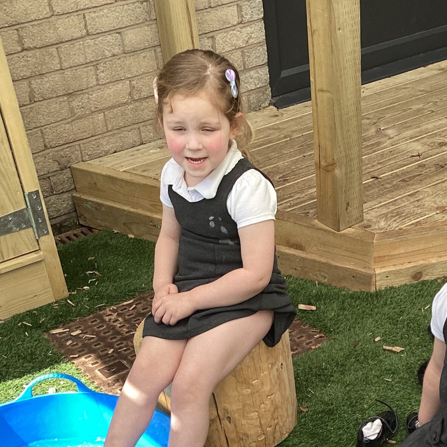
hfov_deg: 28.7
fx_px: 862
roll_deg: +3.1
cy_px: 451
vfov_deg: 27.4
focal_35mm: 59
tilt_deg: -41.5
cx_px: 332
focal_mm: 3.3
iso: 25
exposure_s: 1/255
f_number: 2.4
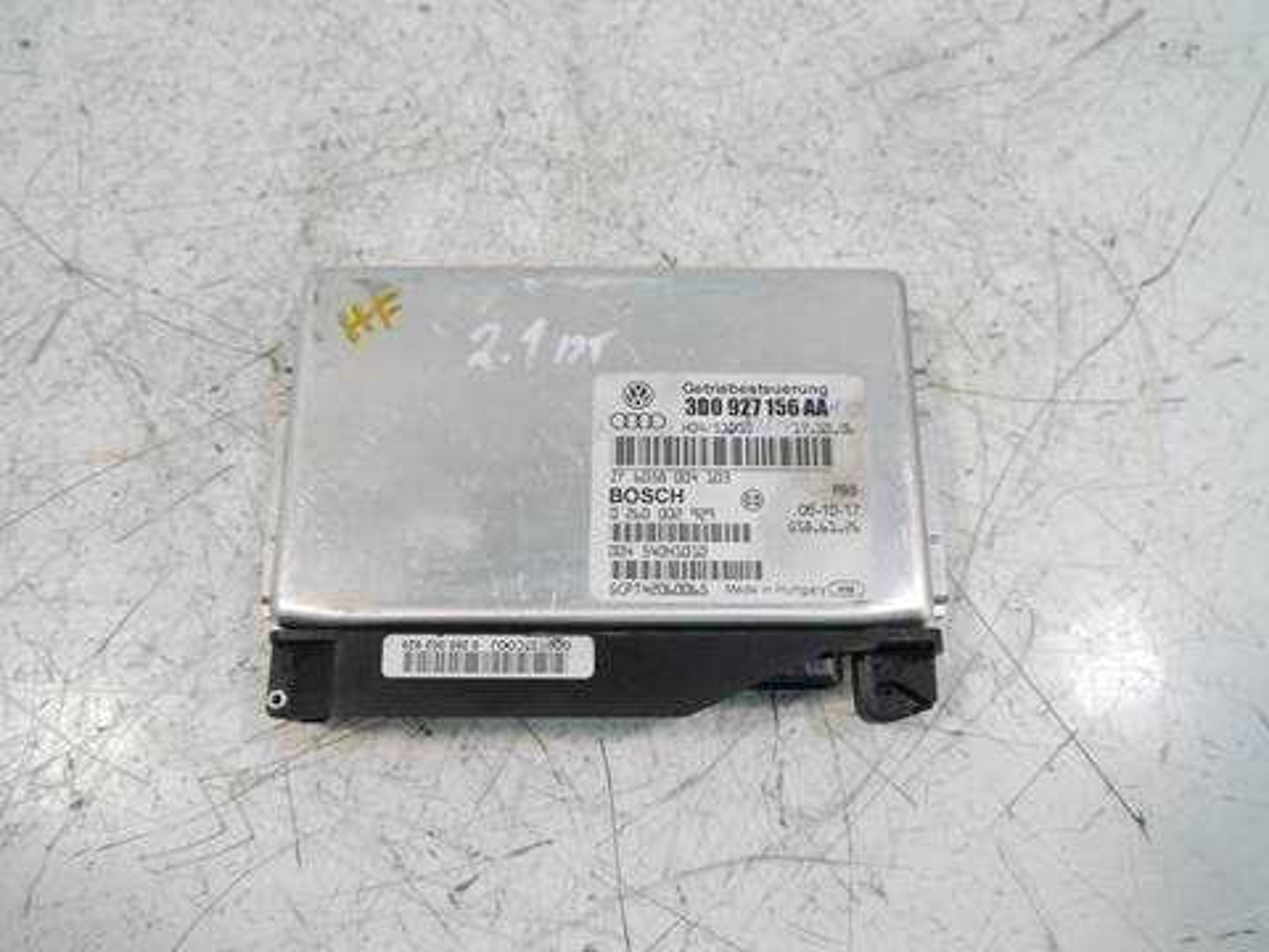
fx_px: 1026
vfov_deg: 49.7
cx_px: 634
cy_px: 476
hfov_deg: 63.4
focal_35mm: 28
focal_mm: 14
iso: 400
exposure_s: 1/60
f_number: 3.5
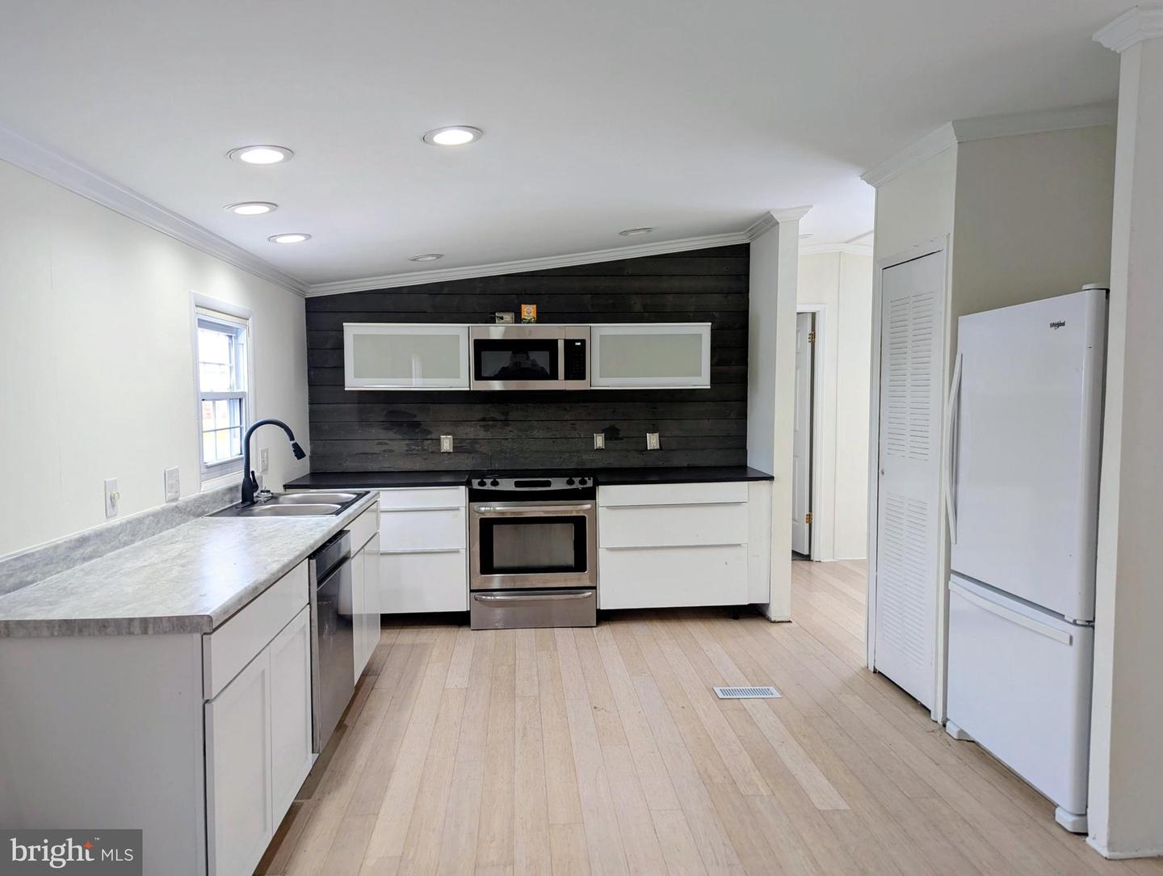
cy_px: 438
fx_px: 807
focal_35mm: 24
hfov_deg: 71.5
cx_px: 582
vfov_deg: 56.9
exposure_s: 1/60
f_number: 1.85
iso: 57
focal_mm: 6.81
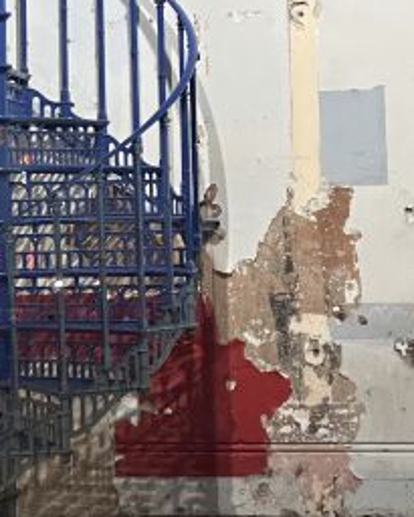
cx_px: 53
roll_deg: +1.4
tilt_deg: +5.8
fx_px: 2694
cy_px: -18
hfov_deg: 8.8
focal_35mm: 176
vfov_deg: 10.8
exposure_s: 1/50
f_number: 2.8
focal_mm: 9
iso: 500
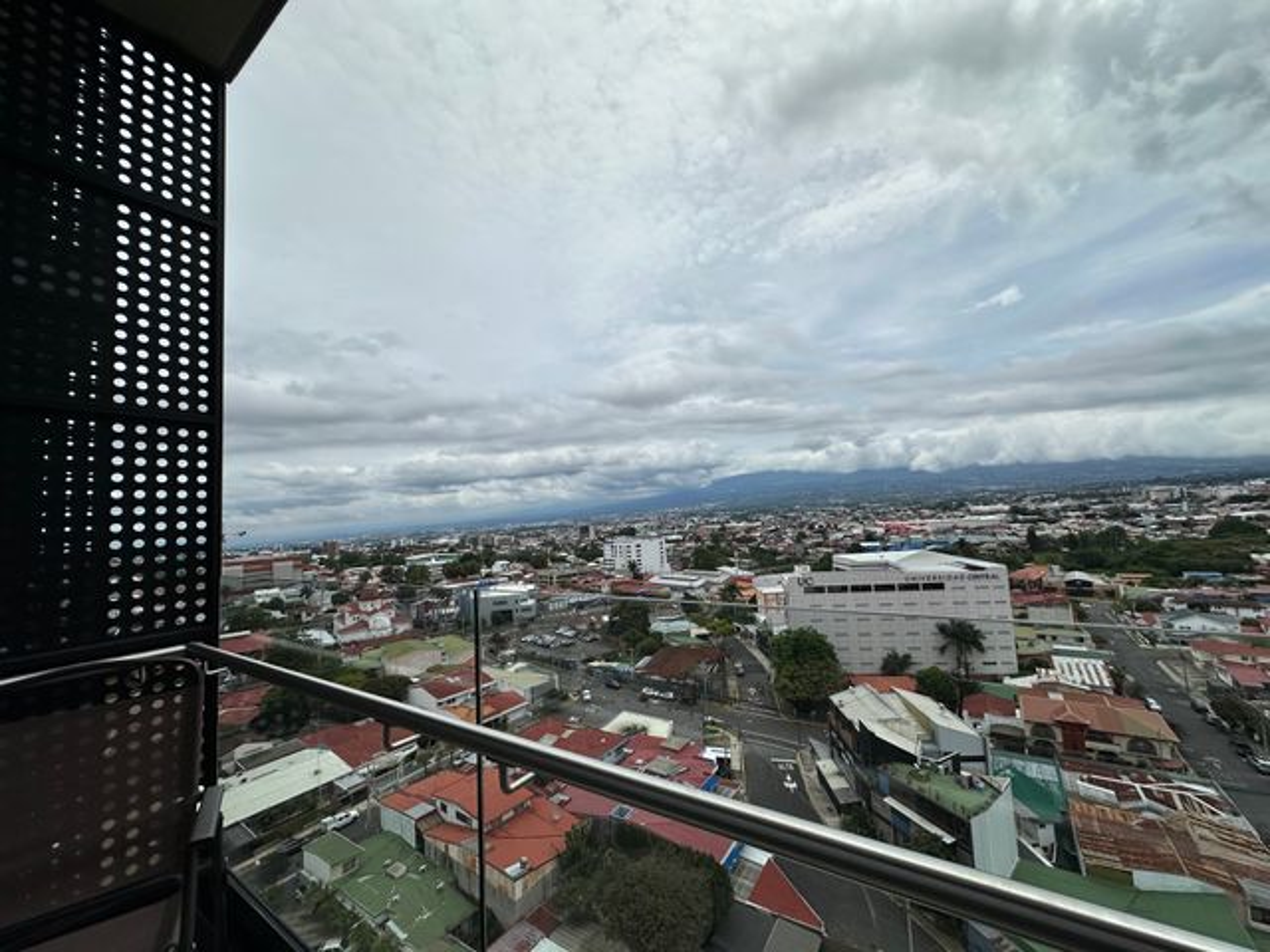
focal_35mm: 14
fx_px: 514
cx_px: 635
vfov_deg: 85.7
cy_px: 476
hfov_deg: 102.1
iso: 50
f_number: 2.2
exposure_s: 1/8403
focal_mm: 2.22
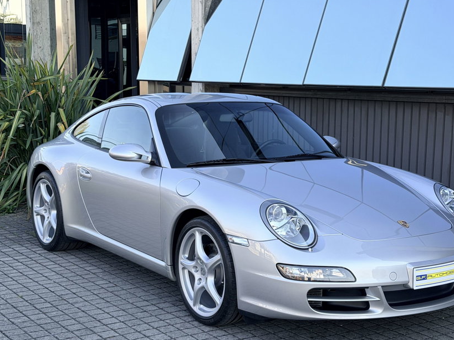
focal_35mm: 60
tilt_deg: -10.1
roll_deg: -1.1
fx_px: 787
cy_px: 209
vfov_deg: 24.4
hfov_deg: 32.1
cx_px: 256
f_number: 1.78
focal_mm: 6.76
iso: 64
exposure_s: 1/778
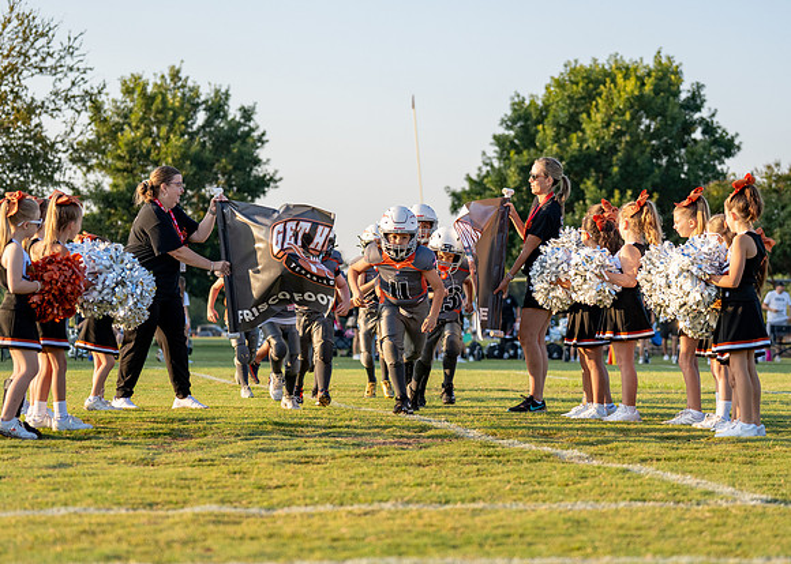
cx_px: 386
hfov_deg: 20.9
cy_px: 277
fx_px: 2141
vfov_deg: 15.0
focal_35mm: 95
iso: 500
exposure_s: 1/2500
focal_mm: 74
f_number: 2.8
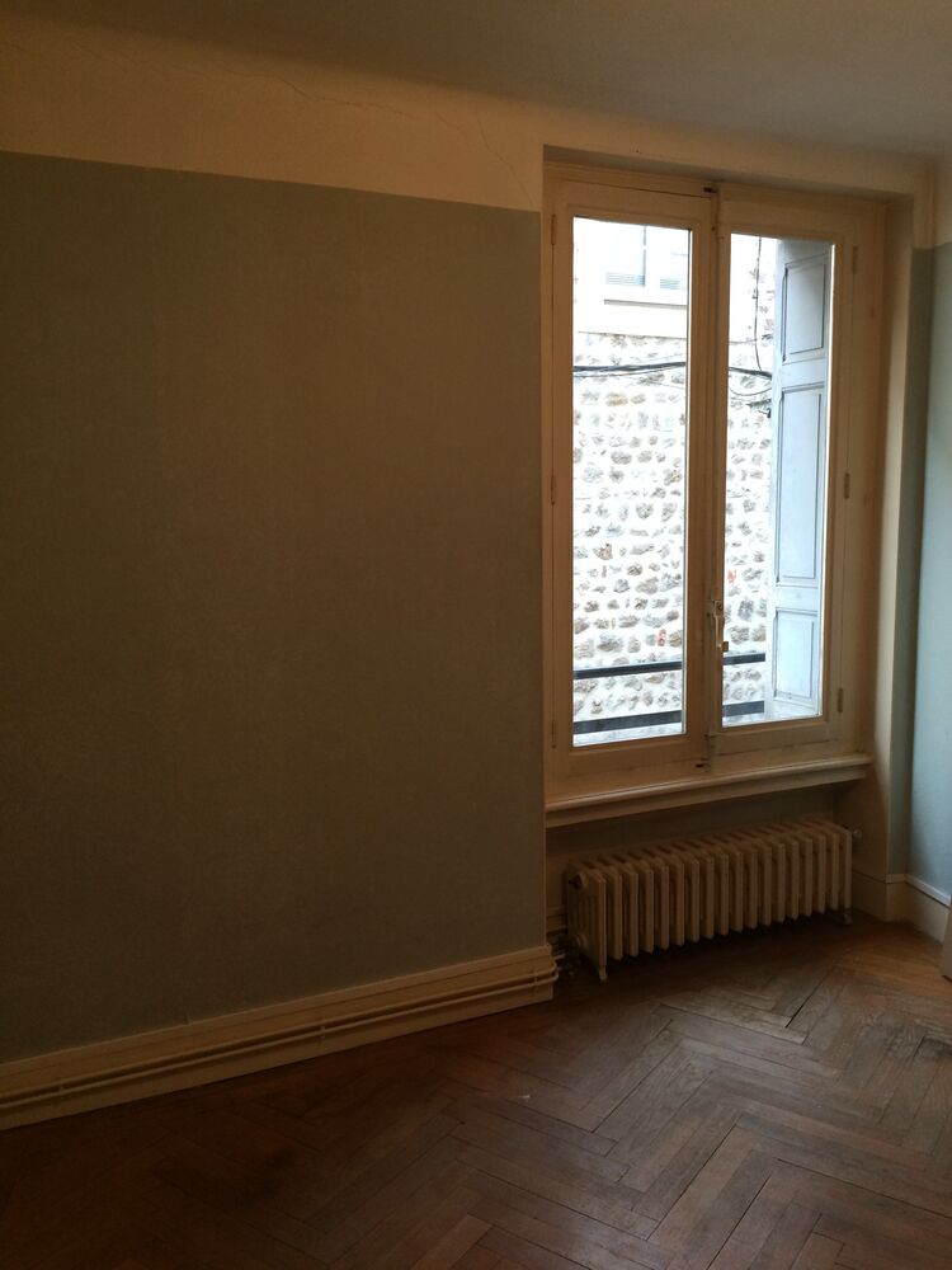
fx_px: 1063
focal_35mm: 29
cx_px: 476
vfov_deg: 61.7
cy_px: 635
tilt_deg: -8.7
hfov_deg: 48.2
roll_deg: -0.5
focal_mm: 4.15
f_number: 2.2
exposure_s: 1/33
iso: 125
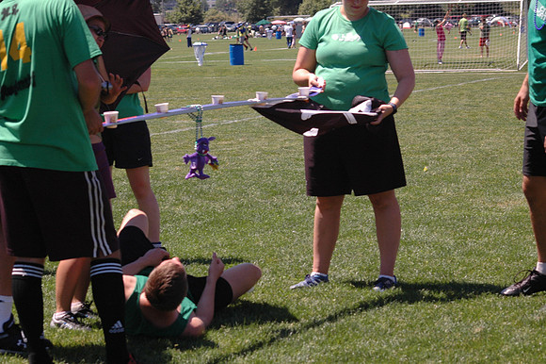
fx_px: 1592
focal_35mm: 105
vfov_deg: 13.0
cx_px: 273
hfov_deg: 19.5
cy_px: 182
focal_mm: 70
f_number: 7.1
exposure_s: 1/400
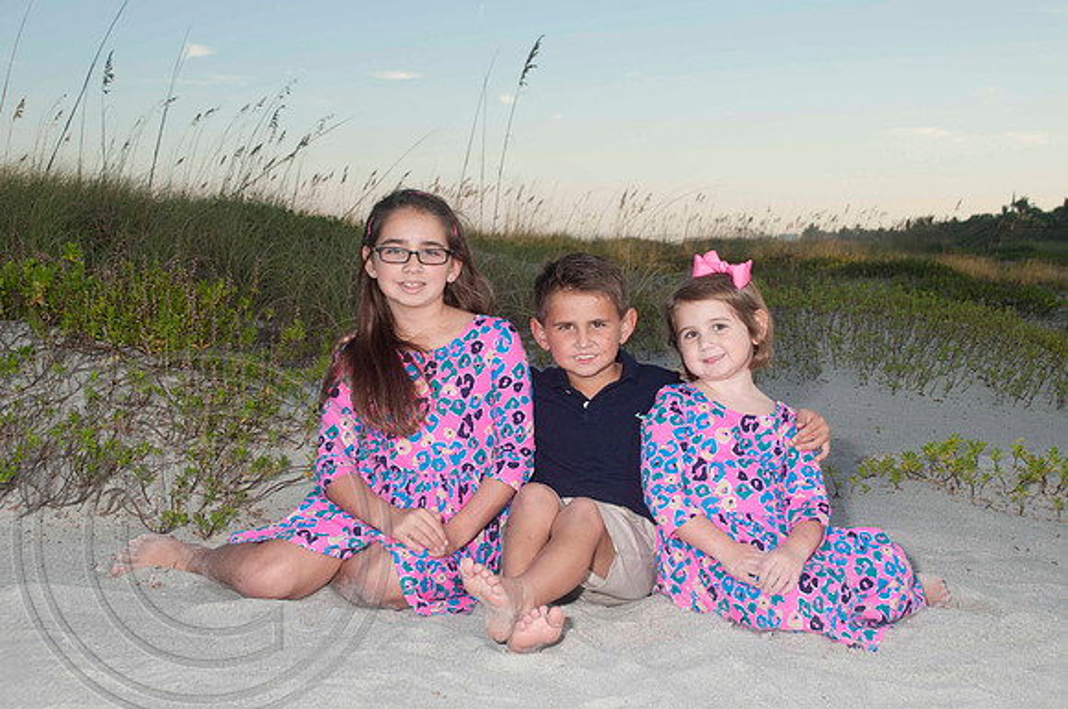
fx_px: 1689
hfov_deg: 35.1
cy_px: 354
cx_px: 534
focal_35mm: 57
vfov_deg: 23.7
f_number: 8
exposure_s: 1/160
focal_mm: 38
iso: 100
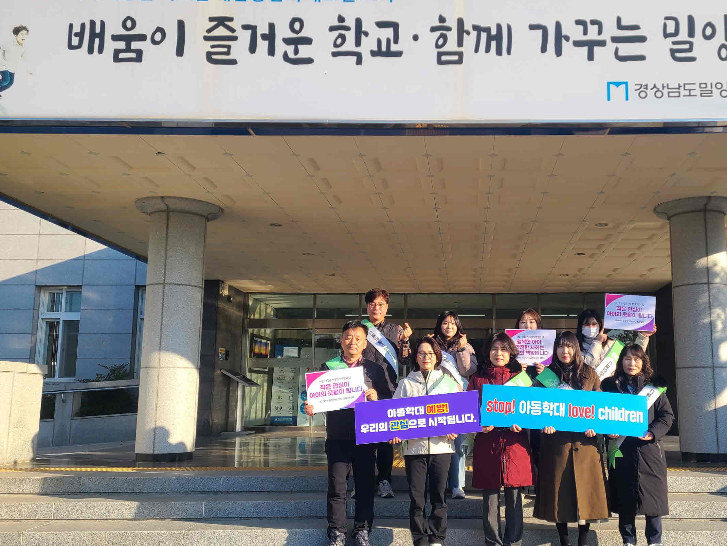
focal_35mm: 34
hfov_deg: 53.1
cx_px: 473
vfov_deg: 41.7
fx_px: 714
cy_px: 306
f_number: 1.8
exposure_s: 1/1047
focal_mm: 5.4
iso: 40
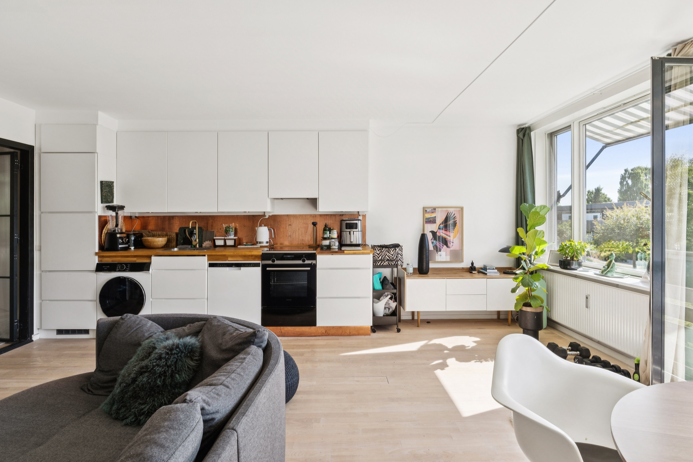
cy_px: 231
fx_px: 358
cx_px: 346
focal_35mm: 19
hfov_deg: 88.1
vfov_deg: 65.7
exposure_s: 1/80
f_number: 7.1
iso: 250
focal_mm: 12.4
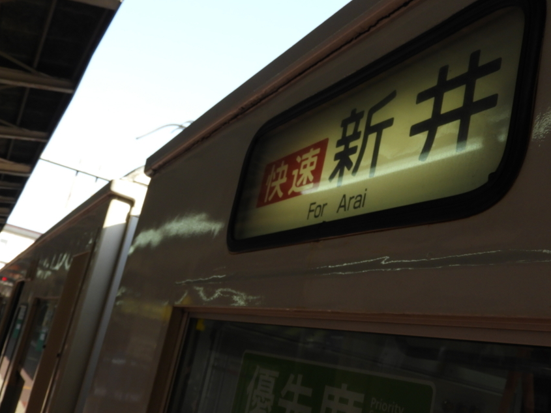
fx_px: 637
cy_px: 206
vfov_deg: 36.0
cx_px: 270
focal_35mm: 40
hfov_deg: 46.8
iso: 100
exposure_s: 1/320
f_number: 3.6
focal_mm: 5.9
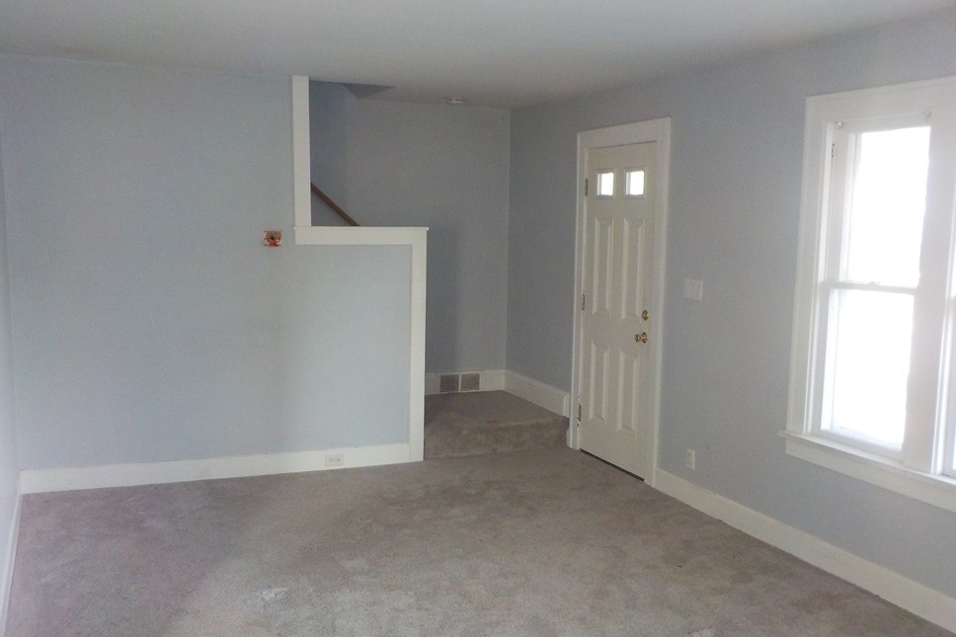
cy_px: 343
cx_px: 475
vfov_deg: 39.9
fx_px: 876
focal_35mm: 33
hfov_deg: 57.2
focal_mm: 4.1
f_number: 3.3
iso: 280
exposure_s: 1/30
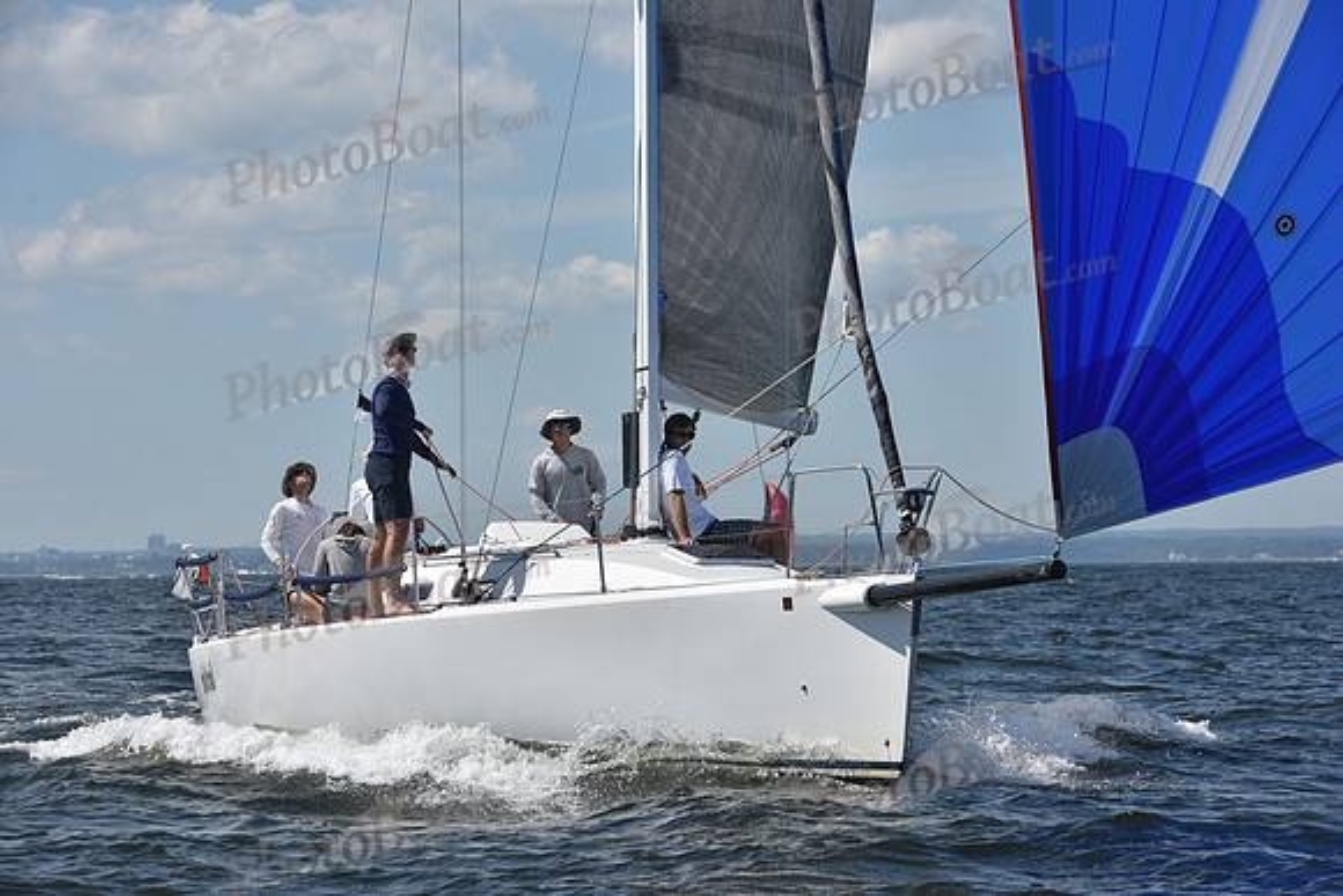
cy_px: 448
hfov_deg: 13.2
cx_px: 672
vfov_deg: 8.9
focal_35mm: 155
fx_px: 5783
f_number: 11
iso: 320
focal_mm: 155
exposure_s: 1/1250
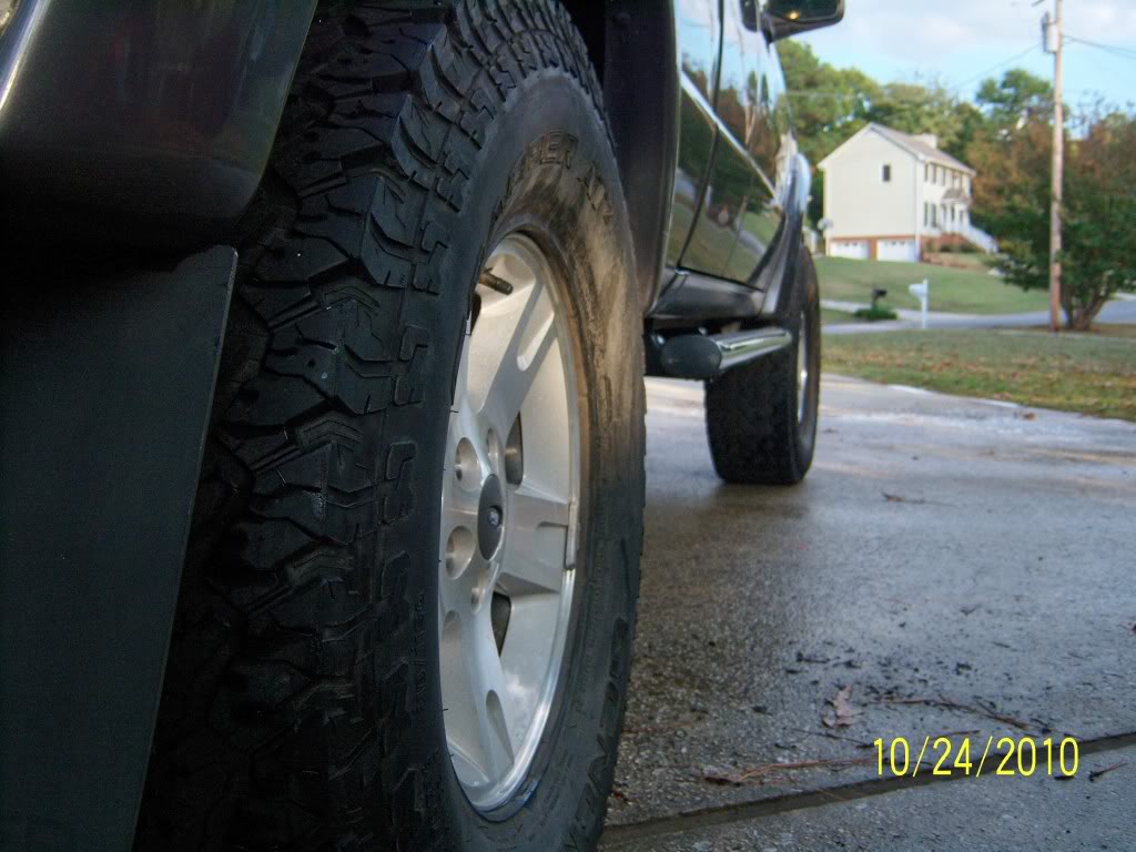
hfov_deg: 51.4
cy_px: 426
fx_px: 1181
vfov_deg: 39.7
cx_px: 568
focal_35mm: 36
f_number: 2.8
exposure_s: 1/320
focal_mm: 7.5
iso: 80
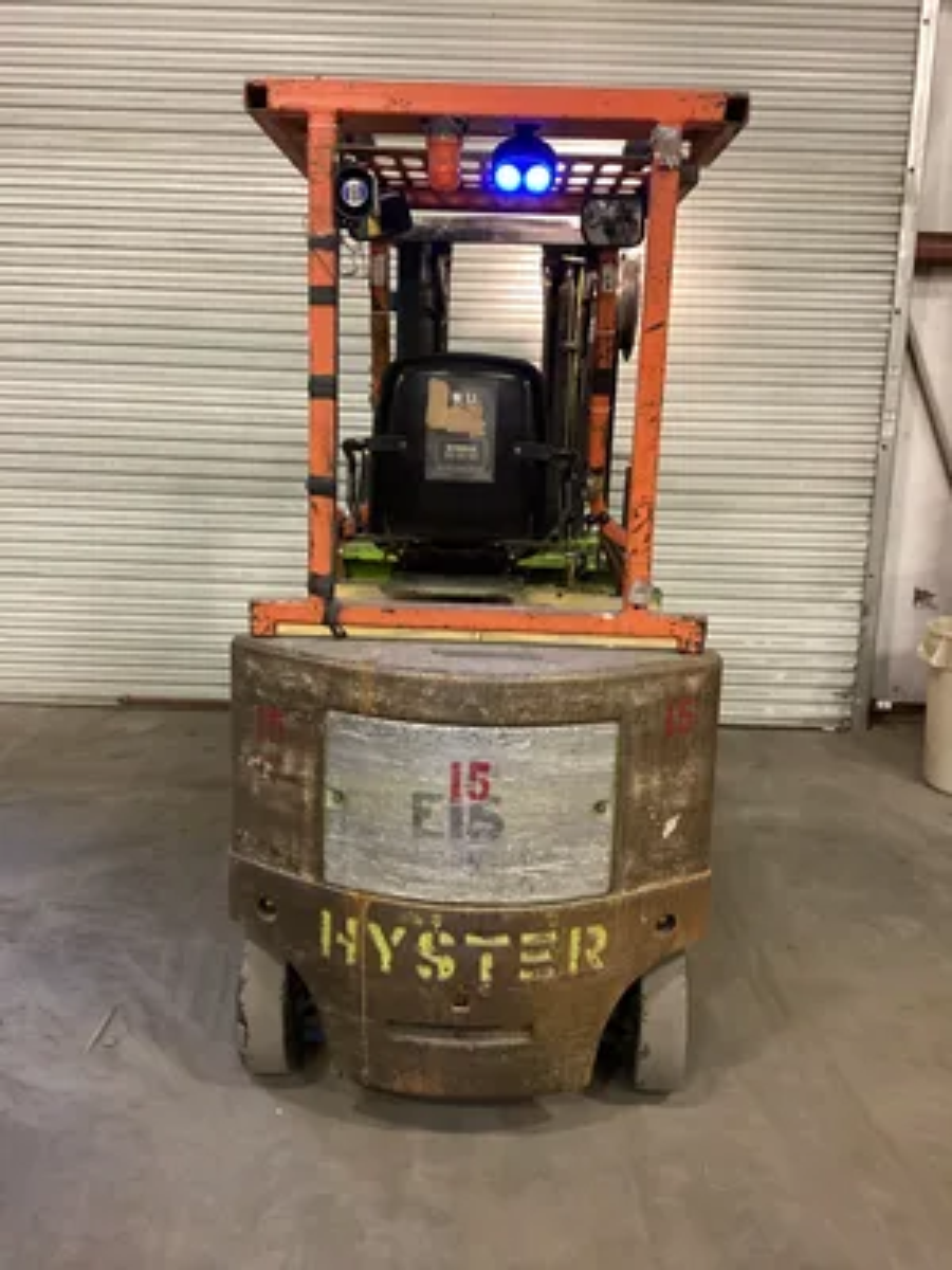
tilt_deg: -11.3
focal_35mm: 31
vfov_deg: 58.4
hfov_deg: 45.4
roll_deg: -0.2
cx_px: 476
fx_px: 1137
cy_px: 635
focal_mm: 3.3
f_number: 2.4
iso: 400
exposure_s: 1/30
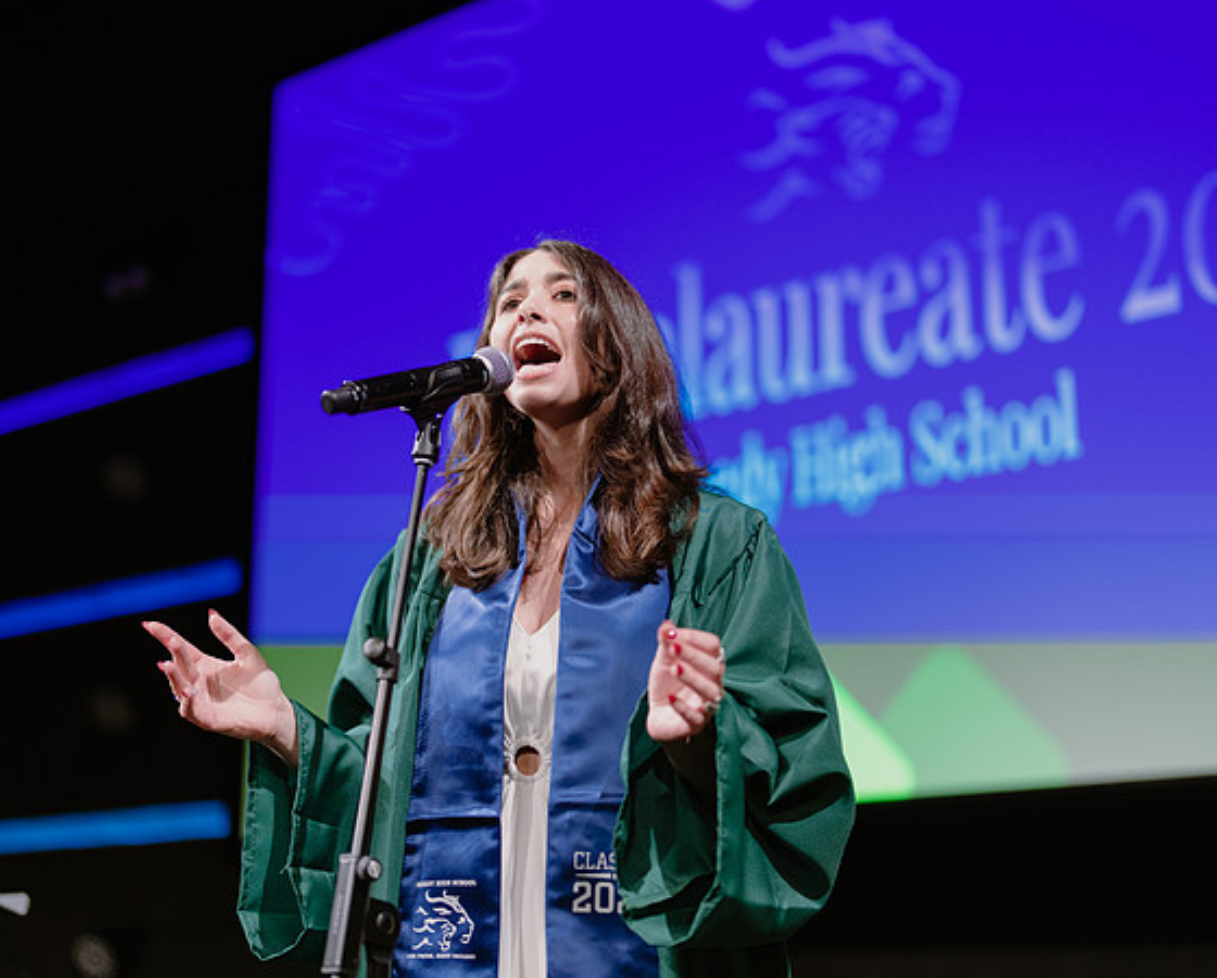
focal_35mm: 57
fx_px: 2050
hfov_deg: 33.1
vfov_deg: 26.8
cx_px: 608
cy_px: 489
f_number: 1.2
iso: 800
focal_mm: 50
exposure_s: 1/320
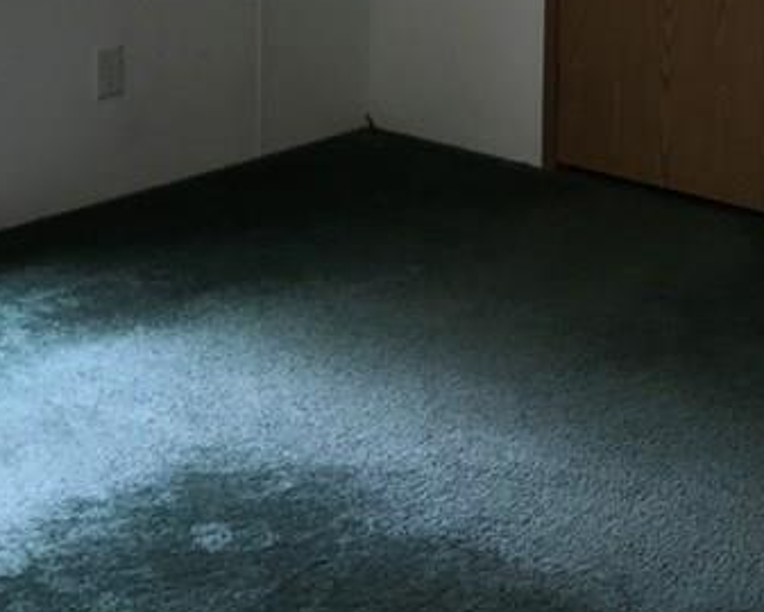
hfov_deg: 22.8
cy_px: -63
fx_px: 1878
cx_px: 569
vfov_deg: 17.9
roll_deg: -1.4
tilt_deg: -10.3
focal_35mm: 83
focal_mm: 3.99
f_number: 1.8
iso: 25
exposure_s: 1/30
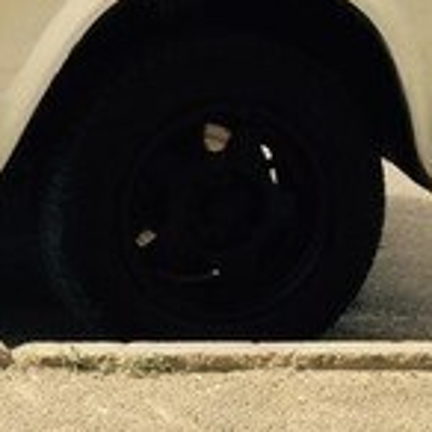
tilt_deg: -8.2
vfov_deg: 13.1
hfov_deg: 12.1
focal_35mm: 132
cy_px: 16
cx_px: -358
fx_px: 1864
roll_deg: -2.7
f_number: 2.4
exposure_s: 1/723
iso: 50
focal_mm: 4.12
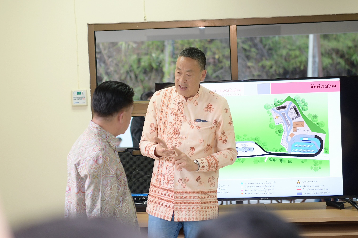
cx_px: 179
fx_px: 1044
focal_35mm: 105
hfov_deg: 19.5
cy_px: 119
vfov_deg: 13.0
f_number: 2.8
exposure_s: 1/100
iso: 800
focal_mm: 70
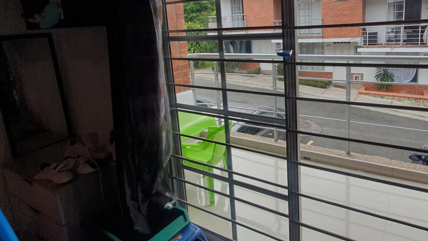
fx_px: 261
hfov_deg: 78.1
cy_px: 68
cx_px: 248
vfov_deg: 48.1
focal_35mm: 23
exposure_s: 1/552
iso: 50
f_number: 2.2
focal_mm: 1.8
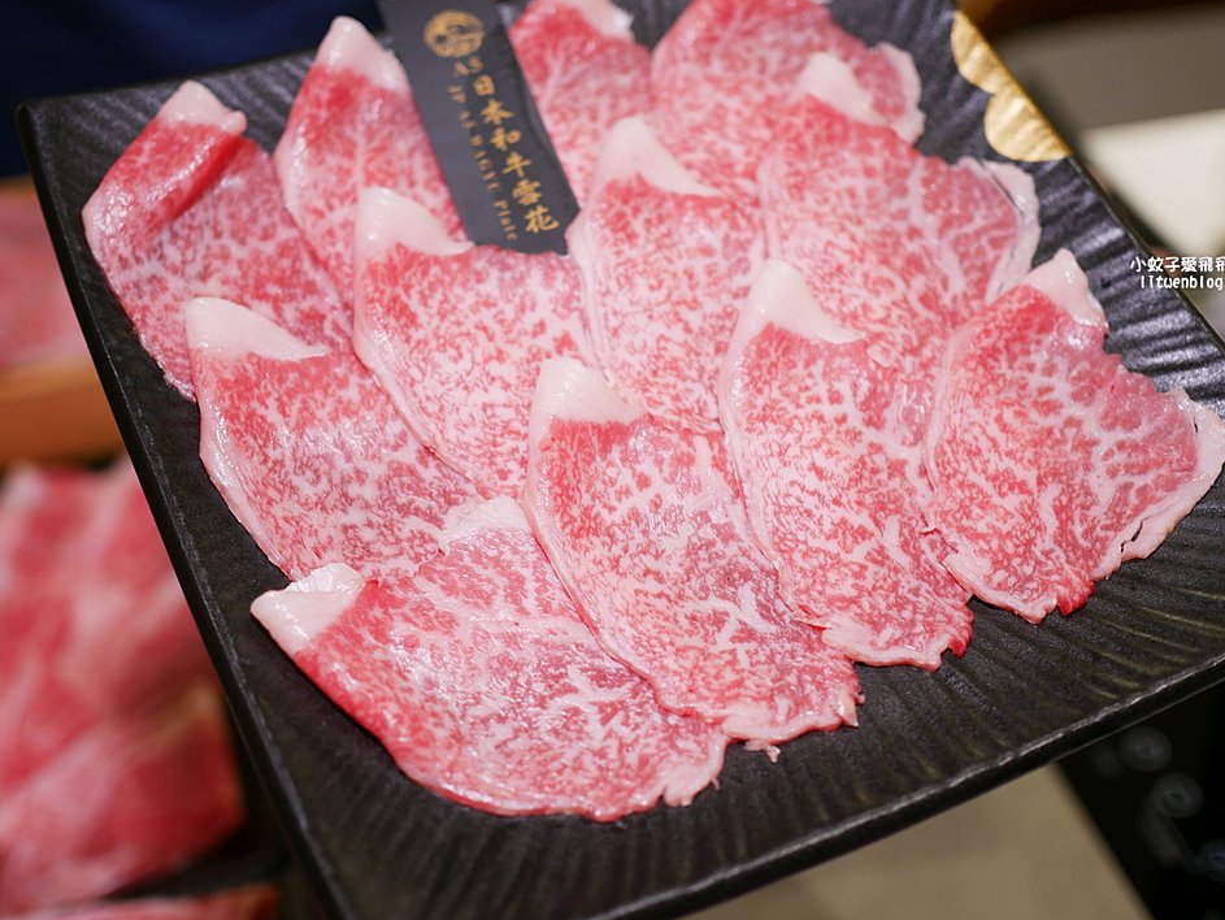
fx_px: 1876
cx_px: 629
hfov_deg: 36.2
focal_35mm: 53
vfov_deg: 27.5
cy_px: 465
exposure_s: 1/80
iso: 200
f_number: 1.8
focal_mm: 25
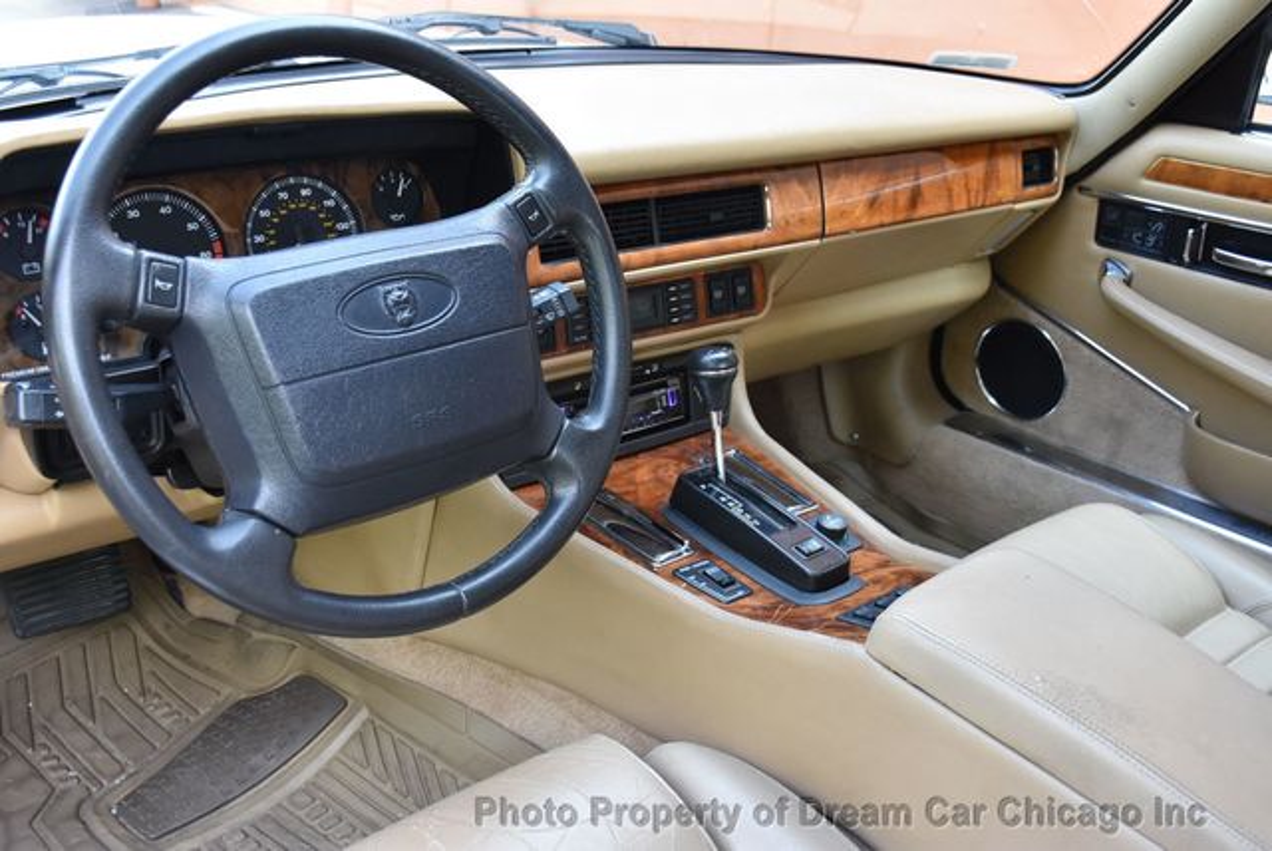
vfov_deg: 36.9
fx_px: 1273
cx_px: 636
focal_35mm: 36
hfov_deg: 53.1
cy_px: 426
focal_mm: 24
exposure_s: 1/160
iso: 800
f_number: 6.3
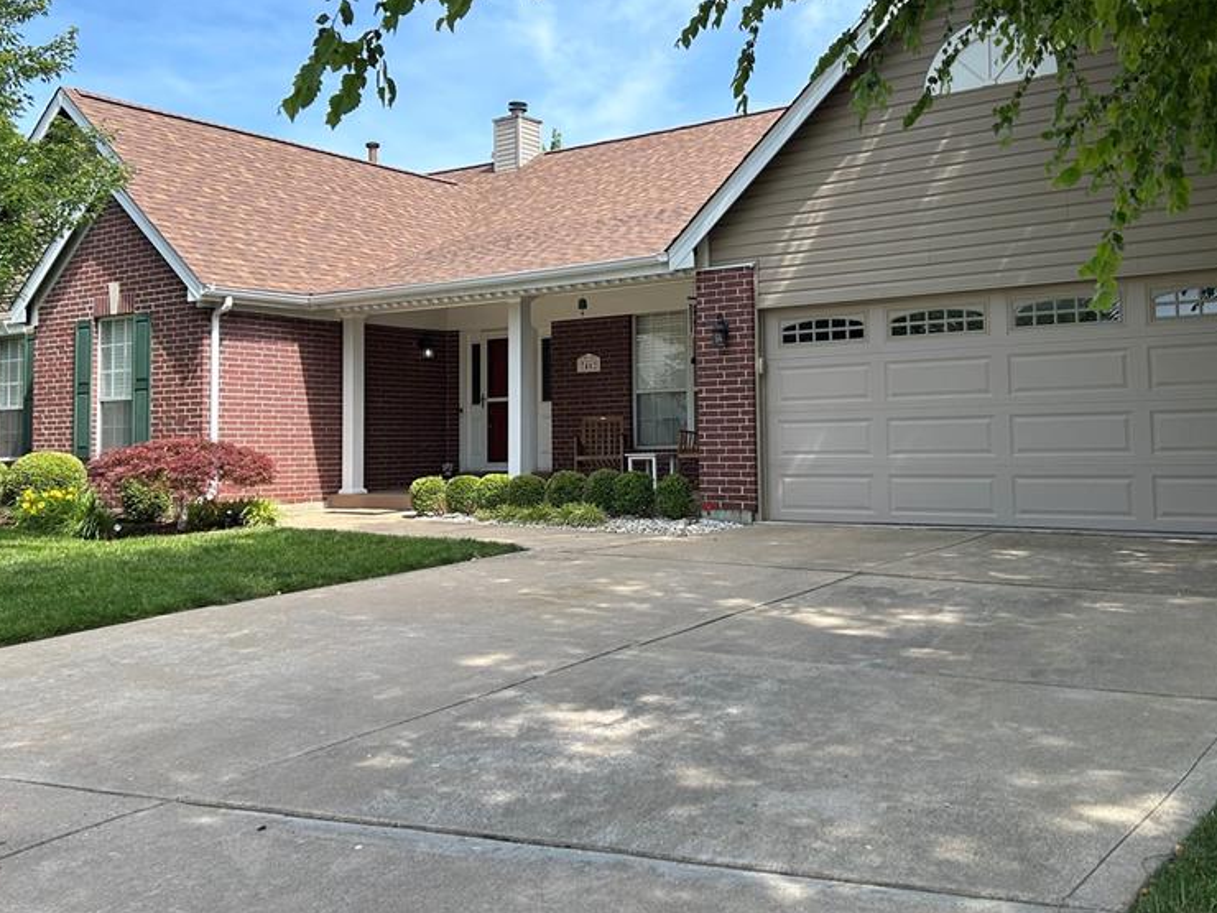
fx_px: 1266
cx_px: 676
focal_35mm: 36
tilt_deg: +3.5
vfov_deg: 39.5
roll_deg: +1.8
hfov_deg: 51.3
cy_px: 362
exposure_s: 1/1531
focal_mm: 5.7
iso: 50
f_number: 1.5
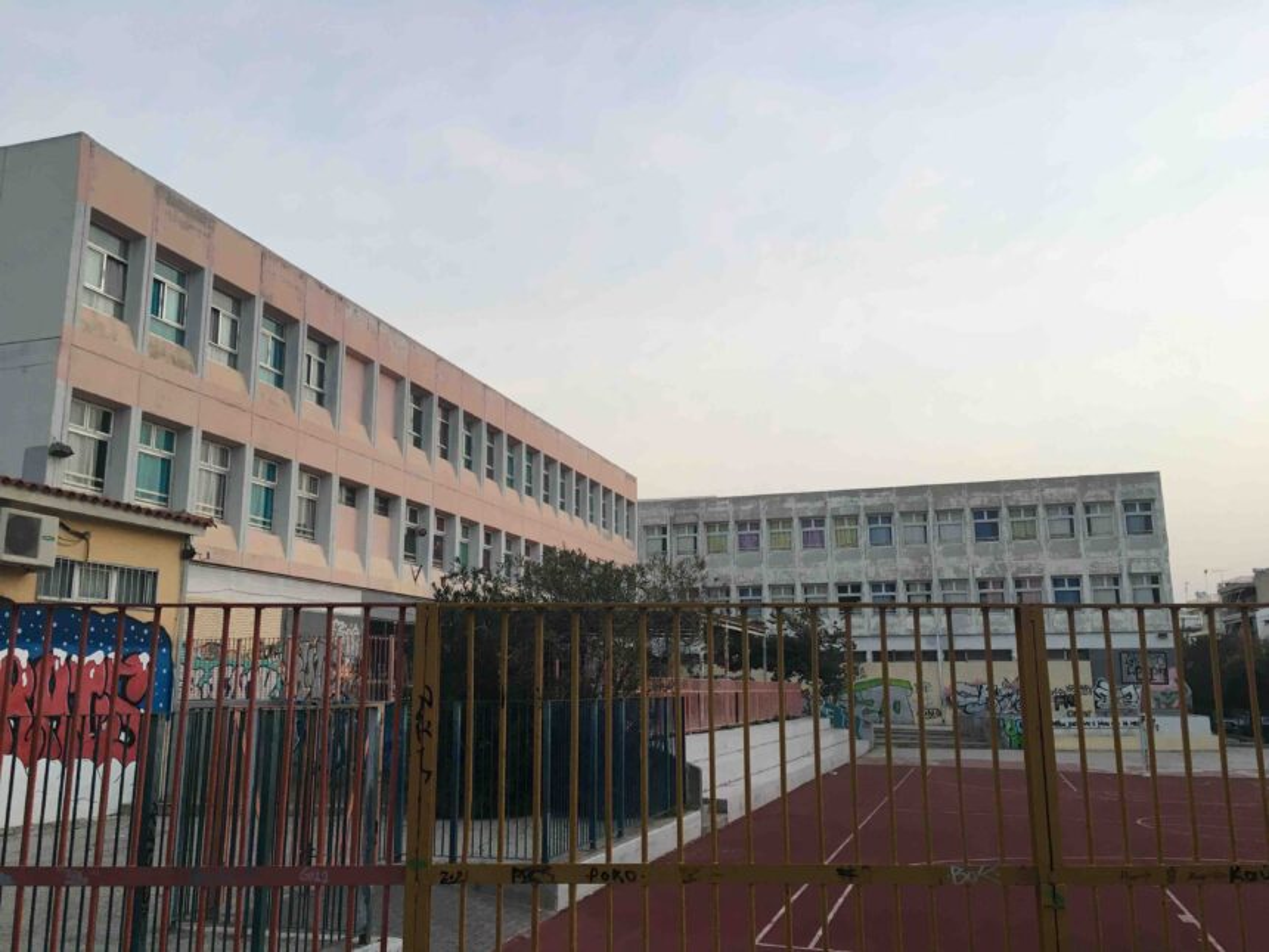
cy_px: 476
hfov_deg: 61.7
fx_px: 1063
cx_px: 634
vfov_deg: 48.2
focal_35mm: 29
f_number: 2.2
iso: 25
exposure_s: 1/33
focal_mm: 4.15
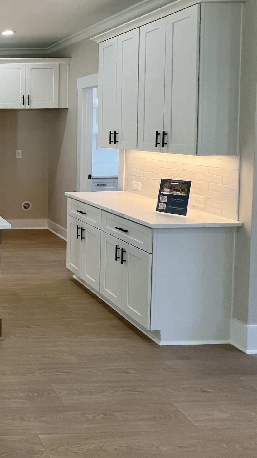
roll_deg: +0.3
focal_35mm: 29
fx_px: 351
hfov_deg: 29.0
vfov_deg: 64.1
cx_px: -108
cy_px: 146
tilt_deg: -2.6
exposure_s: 1/120
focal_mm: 1.57
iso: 80
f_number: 1.8
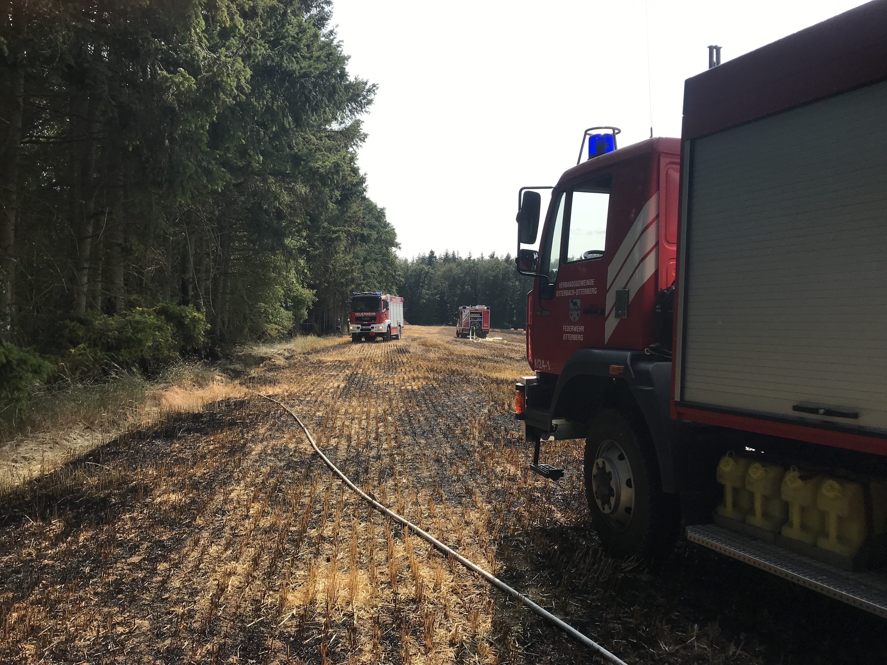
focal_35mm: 28
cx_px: 444
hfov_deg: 63.4
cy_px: 332
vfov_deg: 49.7
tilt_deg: +3.3
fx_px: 717
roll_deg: -0.8
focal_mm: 3.99
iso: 20
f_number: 1.8
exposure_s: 1/2660
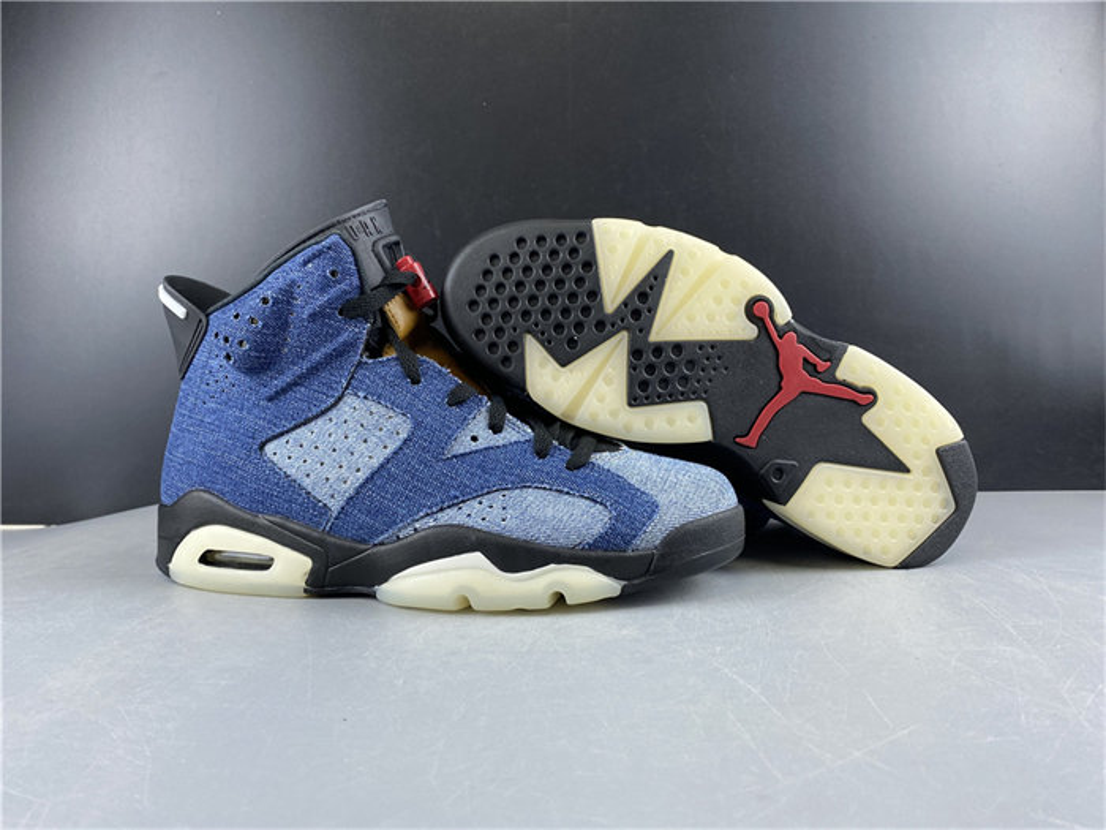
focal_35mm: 26
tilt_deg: -1.7
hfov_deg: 67.3
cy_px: 415
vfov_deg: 53.1
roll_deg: +1.4
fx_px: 831
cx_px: 553
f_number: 1.8
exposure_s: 1/100
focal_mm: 4.25
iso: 100
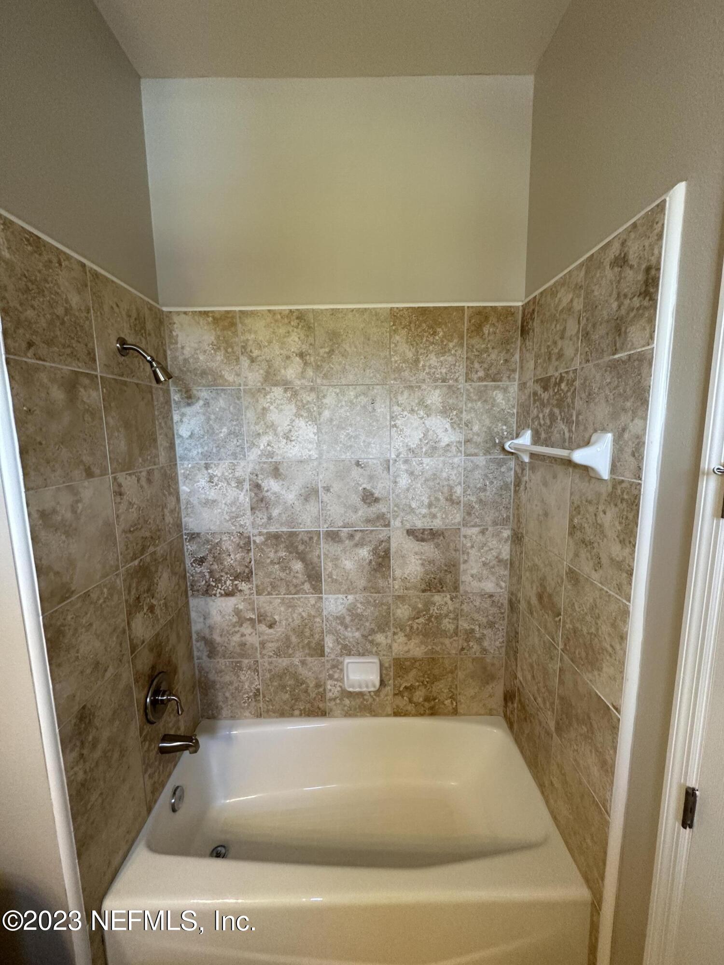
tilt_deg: -8.2
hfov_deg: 85.7
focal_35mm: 14
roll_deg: +0.8
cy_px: 482
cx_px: 362
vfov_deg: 102.1
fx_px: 390
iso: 250
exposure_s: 1/60
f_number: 2.2
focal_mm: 2.22
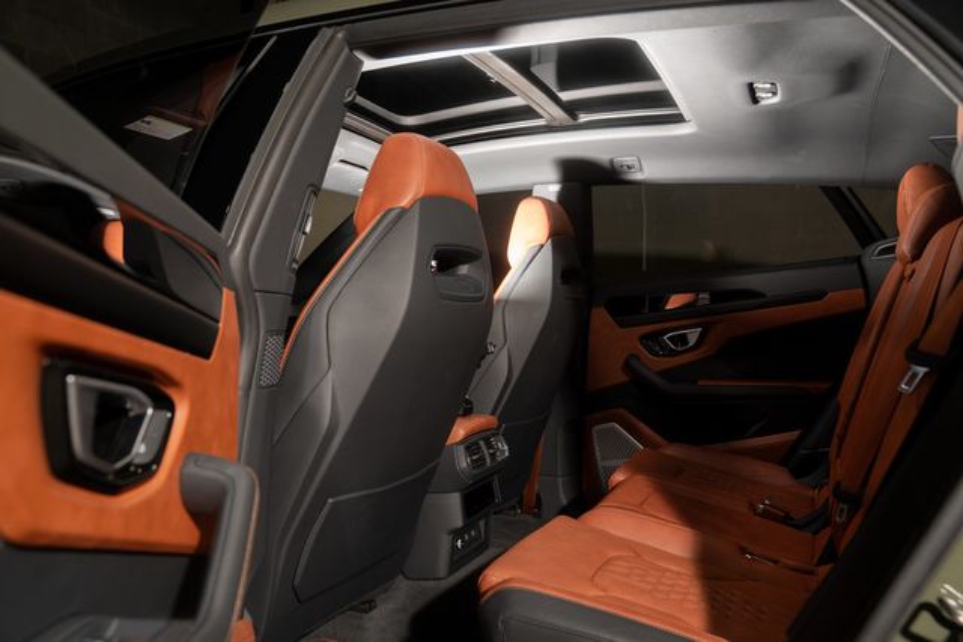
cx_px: 482
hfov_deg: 65.5
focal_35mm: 28
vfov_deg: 46.4
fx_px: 749
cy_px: 321
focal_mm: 28
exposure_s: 1/50
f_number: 4.5
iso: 400
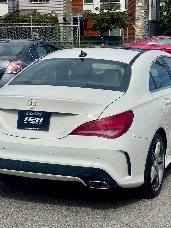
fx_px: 428
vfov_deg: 29.8
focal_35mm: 65
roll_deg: +0.5
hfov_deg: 22.6
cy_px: 113
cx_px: 103
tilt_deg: -6.1
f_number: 1.78
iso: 64
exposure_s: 1/15385
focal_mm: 6.76
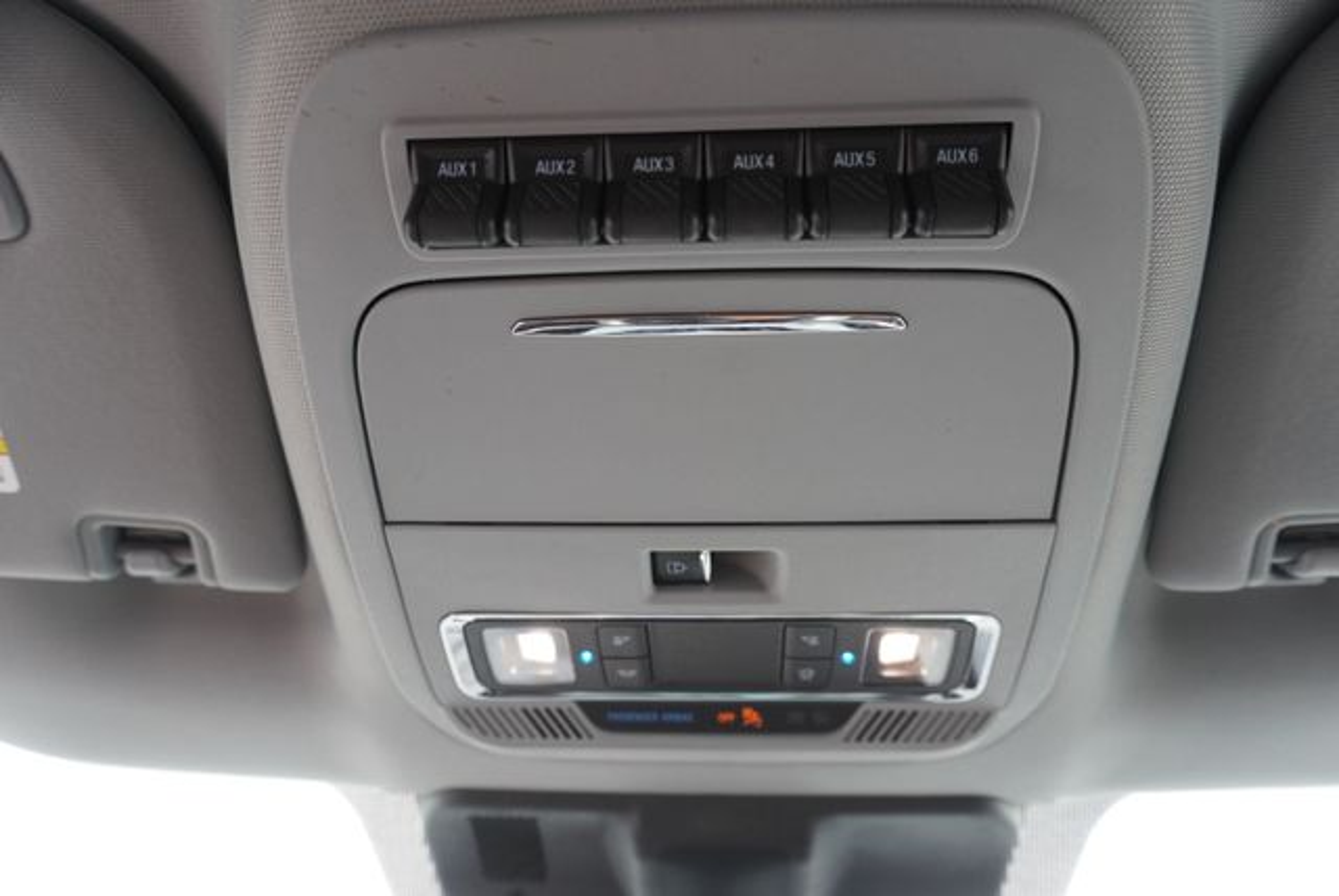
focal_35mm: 24
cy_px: 448
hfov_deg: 73.7
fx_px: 893
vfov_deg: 53.2
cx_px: 670
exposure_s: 1/60
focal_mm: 16
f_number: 4
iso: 250
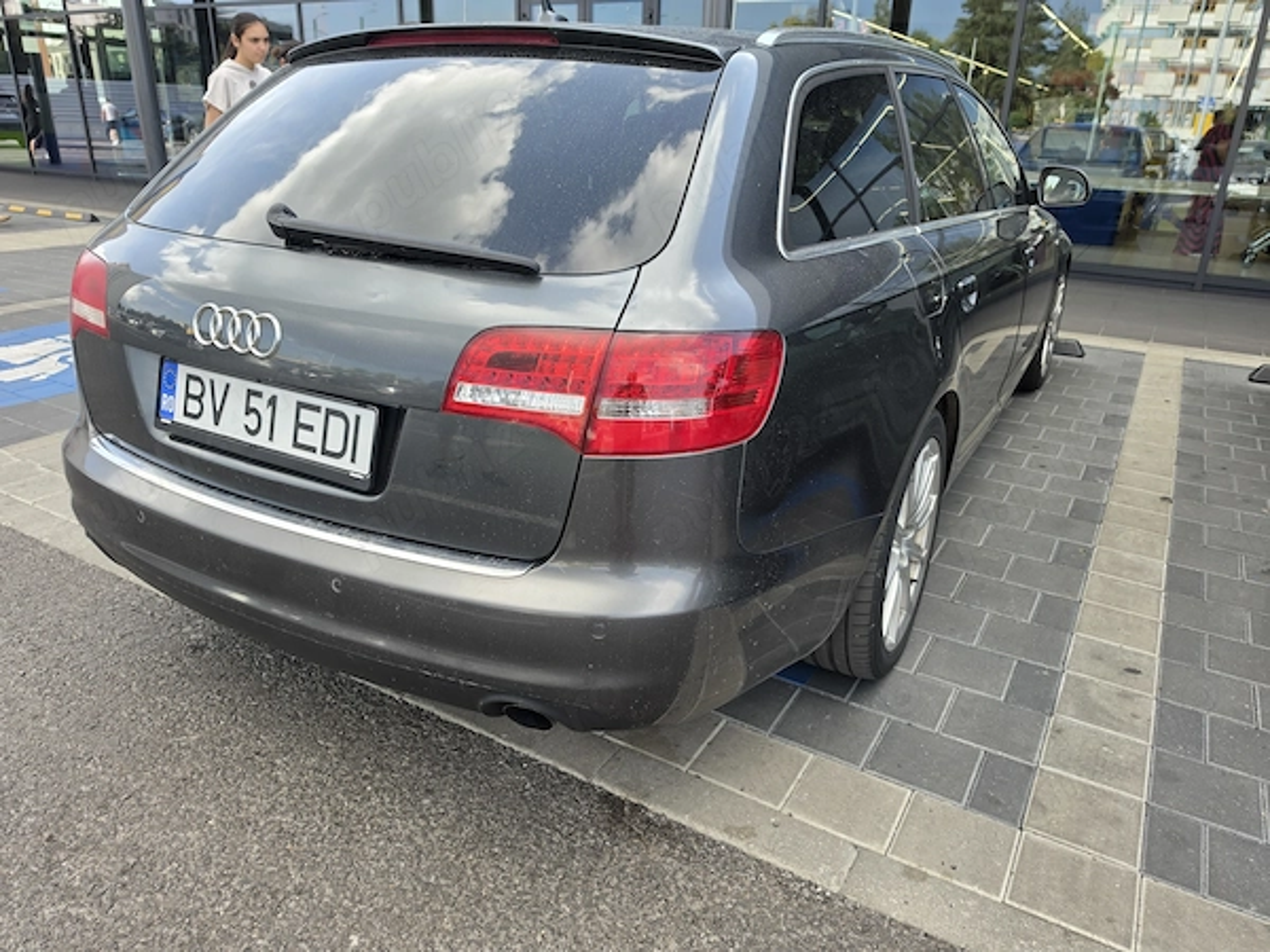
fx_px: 844
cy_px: 476
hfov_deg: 73.9
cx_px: 635
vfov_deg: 58.9
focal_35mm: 23
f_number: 1.4
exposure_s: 1/359
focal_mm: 6.5
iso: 32
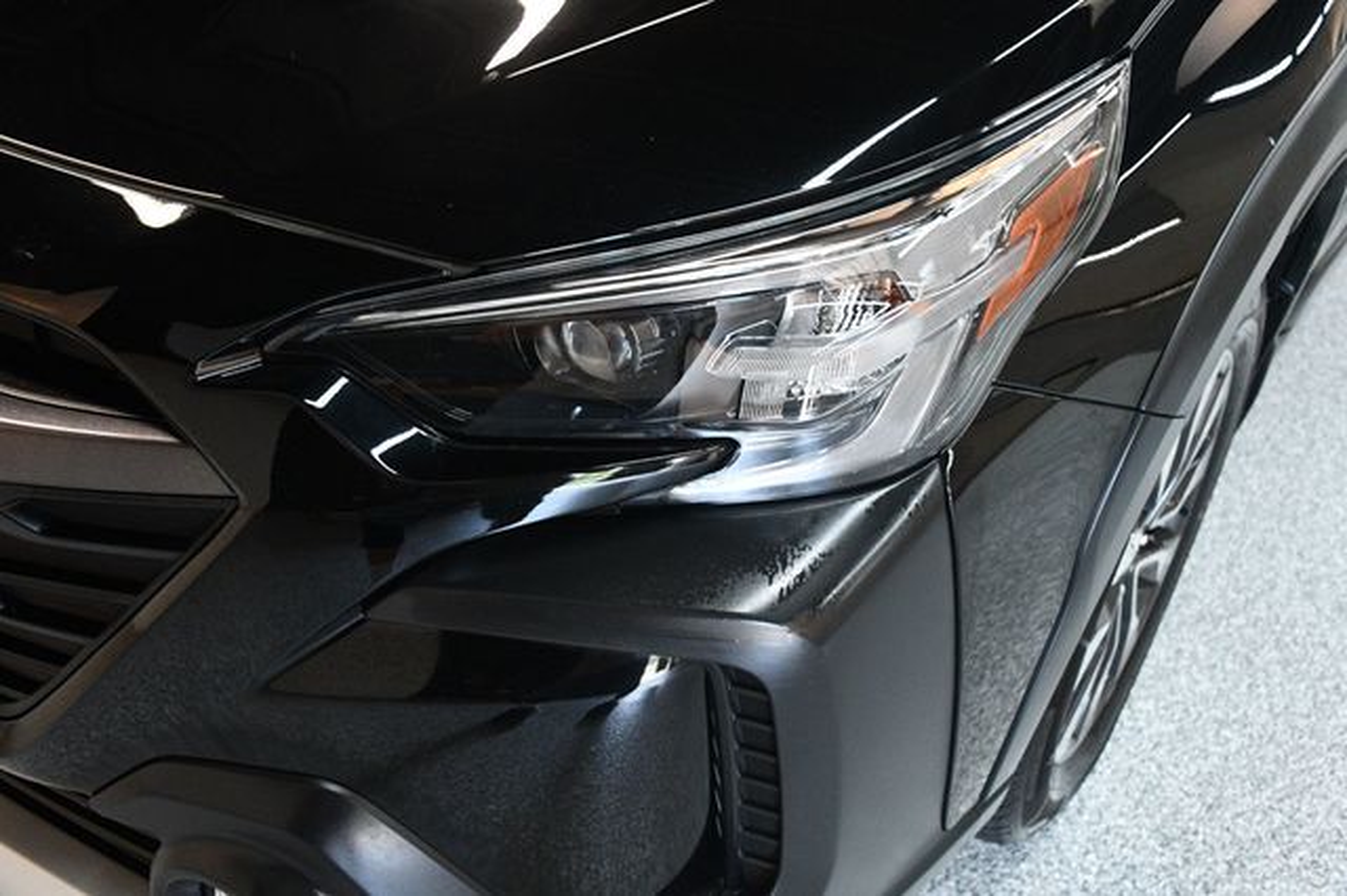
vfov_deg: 36.8
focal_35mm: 36
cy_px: 448
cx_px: 674
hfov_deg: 53.2
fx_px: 1346
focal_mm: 24
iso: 2500
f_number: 3.8
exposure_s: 1/125
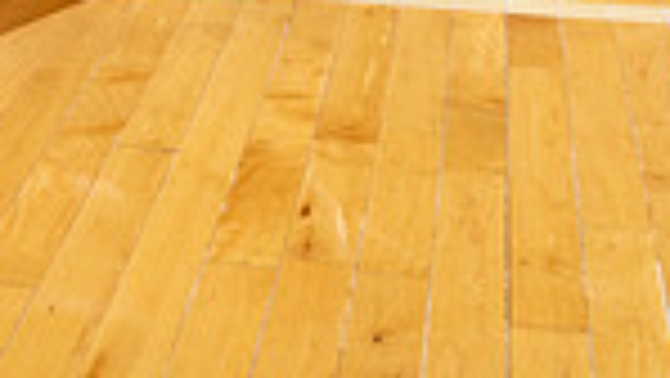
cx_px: 211
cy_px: -518
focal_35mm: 98
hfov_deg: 21.7
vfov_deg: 10.7
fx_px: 1742
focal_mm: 31
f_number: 4.5
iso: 400
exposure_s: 1/250
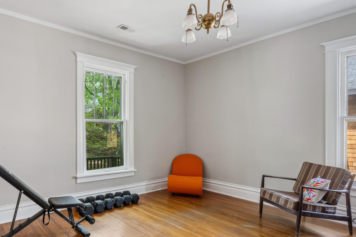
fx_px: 218
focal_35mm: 22
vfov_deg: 57.0
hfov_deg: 76.8
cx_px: 128
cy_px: 136
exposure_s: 1/8
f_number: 10
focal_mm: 16
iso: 400
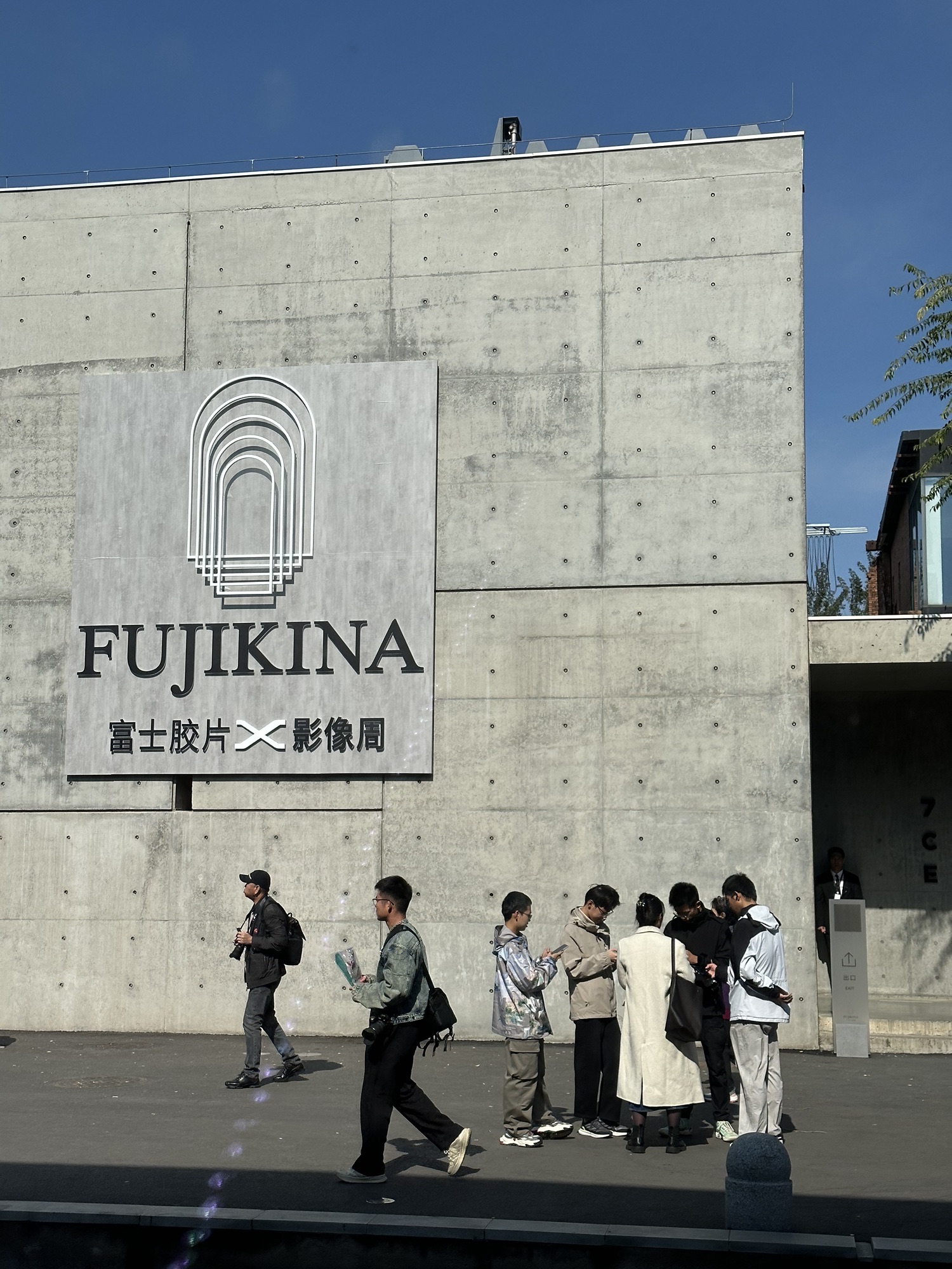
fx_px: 1760
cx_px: 476
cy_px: 634
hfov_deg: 30.3
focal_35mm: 48
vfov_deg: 39.7
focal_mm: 6.86
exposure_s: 1/8197
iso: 64
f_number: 1.78
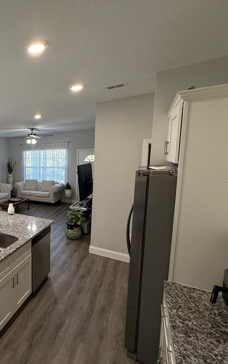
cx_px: -14
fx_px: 199
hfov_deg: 46.5
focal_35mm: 20
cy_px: 182
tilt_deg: -7.3
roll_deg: +1.3
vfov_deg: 85.1
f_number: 2.2
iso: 250
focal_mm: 2.22
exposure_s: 1/120
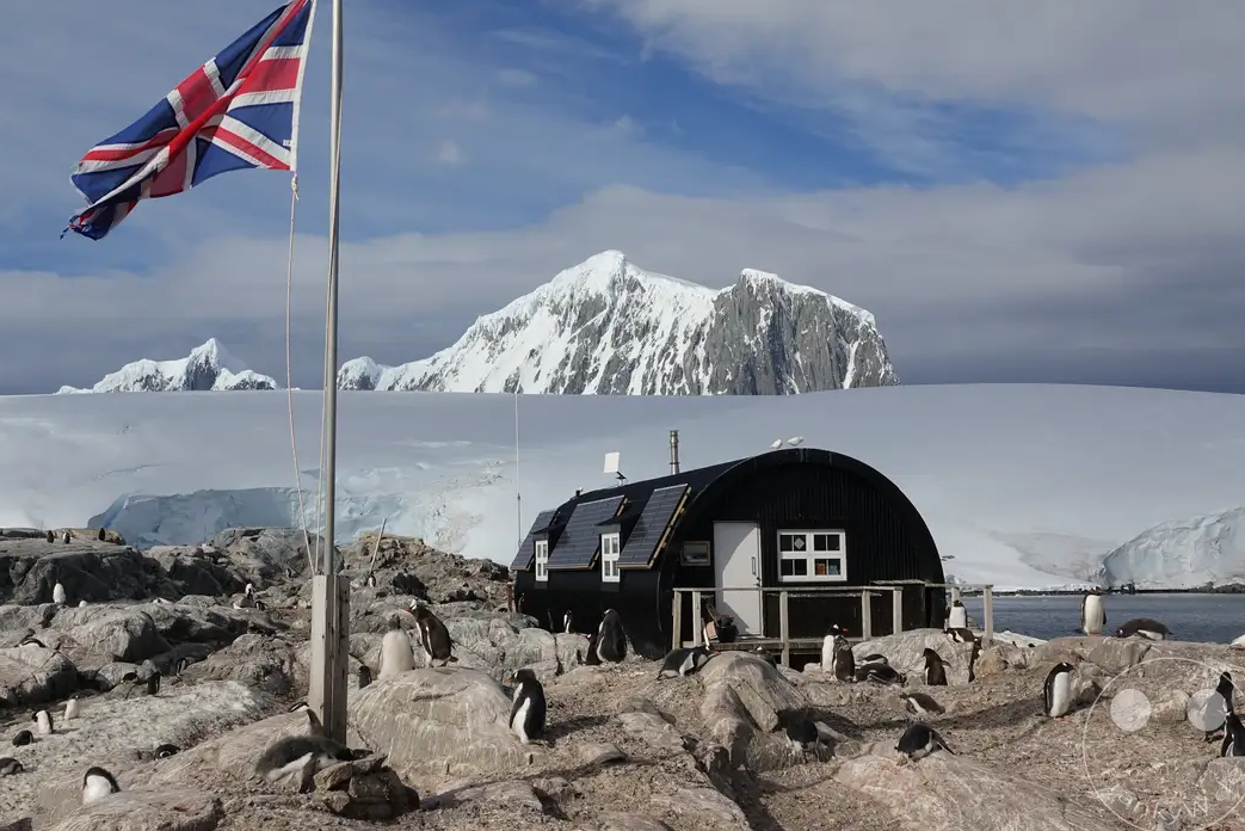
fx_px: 1591
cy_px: 364
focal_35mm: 46
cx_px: 557
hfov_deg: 42.7
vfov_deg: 29.2
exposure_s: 1/1000
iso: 100
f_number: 7.1
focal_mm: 14.65
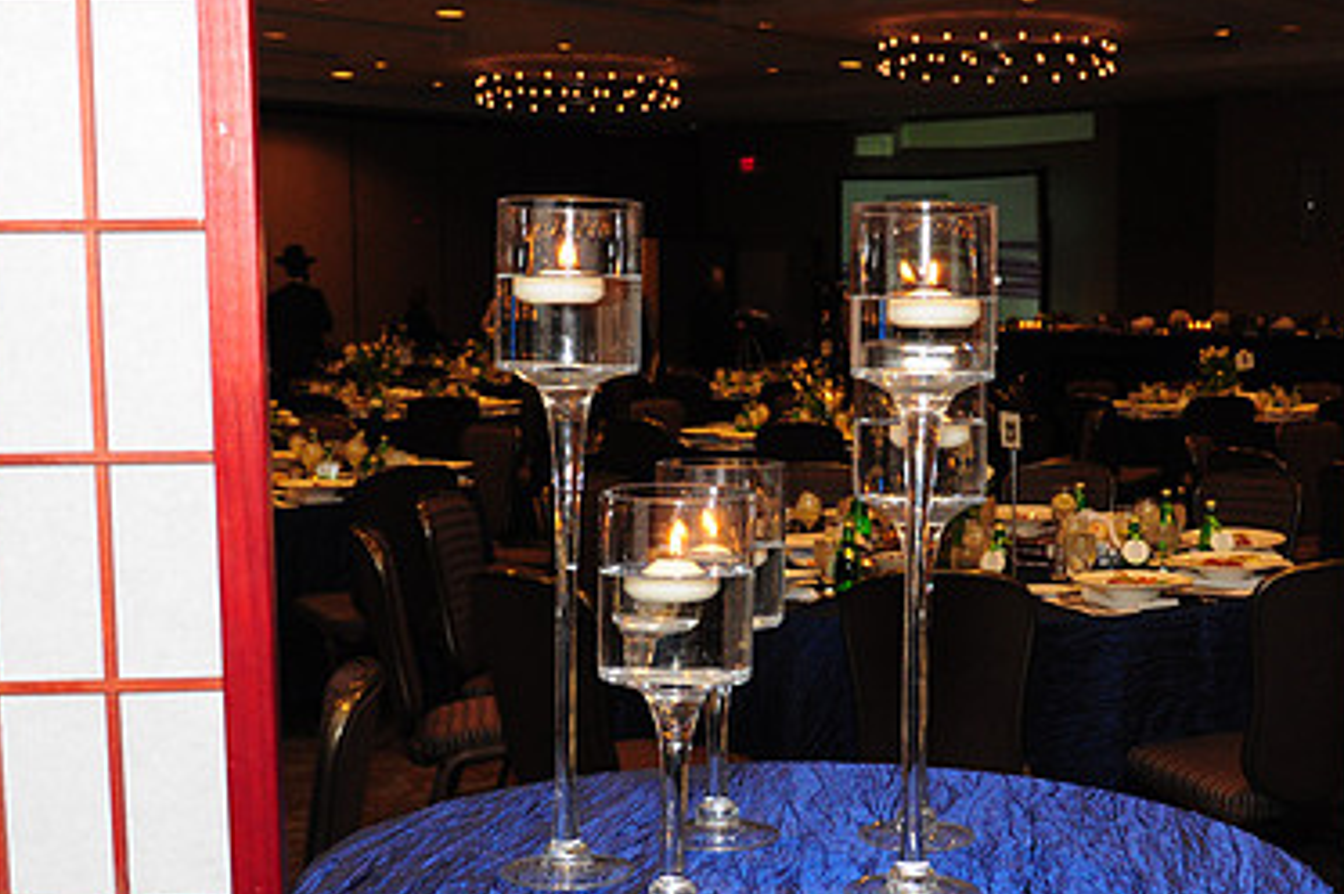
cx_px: 904
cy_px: 543
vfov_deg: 24.1
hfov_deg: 35.3
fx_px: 2089
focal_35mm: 56
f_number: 6.3
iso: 1000
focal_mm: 24
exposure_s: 1/60
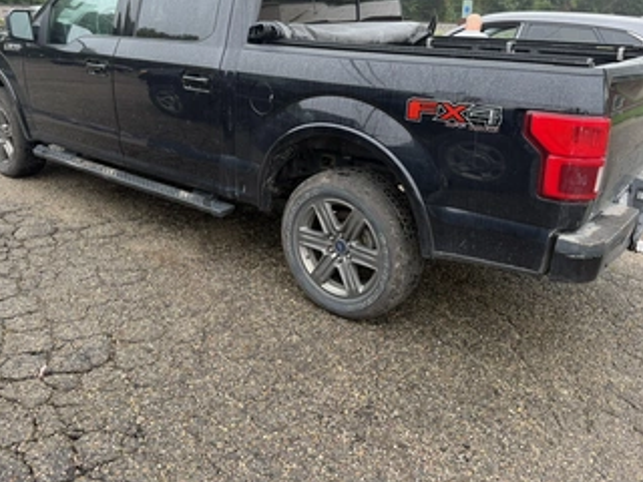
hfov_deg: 60.0
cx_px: 324
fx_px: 557
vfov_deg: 46.5
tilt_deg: -12.7
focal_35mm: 30
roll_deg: -3.7
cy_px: 187
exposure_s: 1/121
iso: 50
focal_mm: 6.76
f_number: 1.78
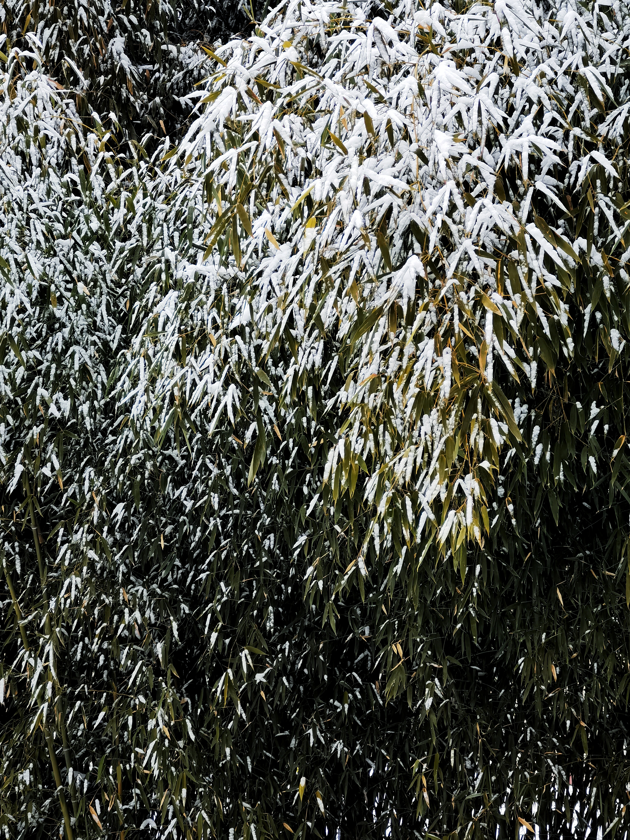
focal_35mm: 81
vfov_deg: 24.1
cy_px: 420
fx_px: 1966
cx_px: 315
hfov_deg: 18.2
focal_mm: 8.1
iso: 160
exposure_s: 1/33.3
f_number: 2.4
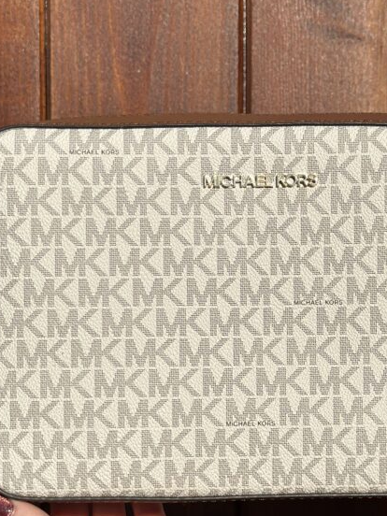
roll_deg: -0.8
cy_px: 348
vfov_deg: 21.9
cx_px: 273
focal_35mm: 89
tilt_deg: -1.8
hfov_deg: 16.5
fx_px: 1327
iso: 100
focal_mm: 6.86
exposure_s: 1/15873
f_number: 1.78
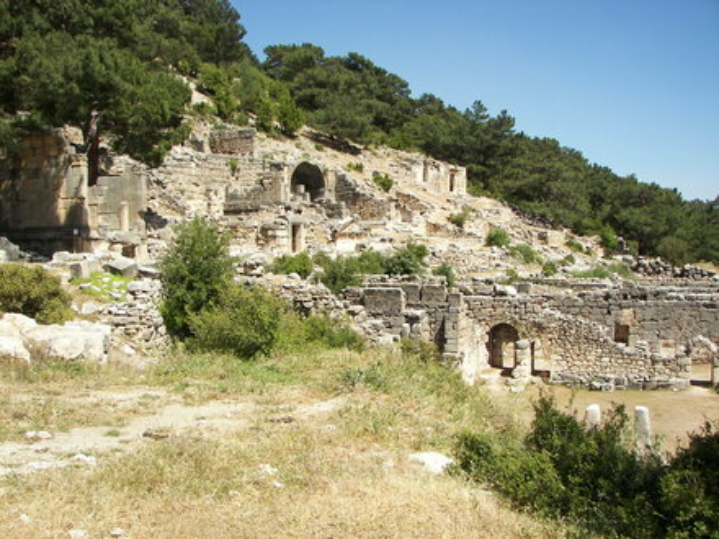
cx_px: 360
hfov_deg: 51.4
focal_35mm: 36
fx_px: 748
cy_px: 270
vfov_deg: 39.7
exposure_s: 1/640
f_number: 2.8
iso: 50
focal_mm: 6
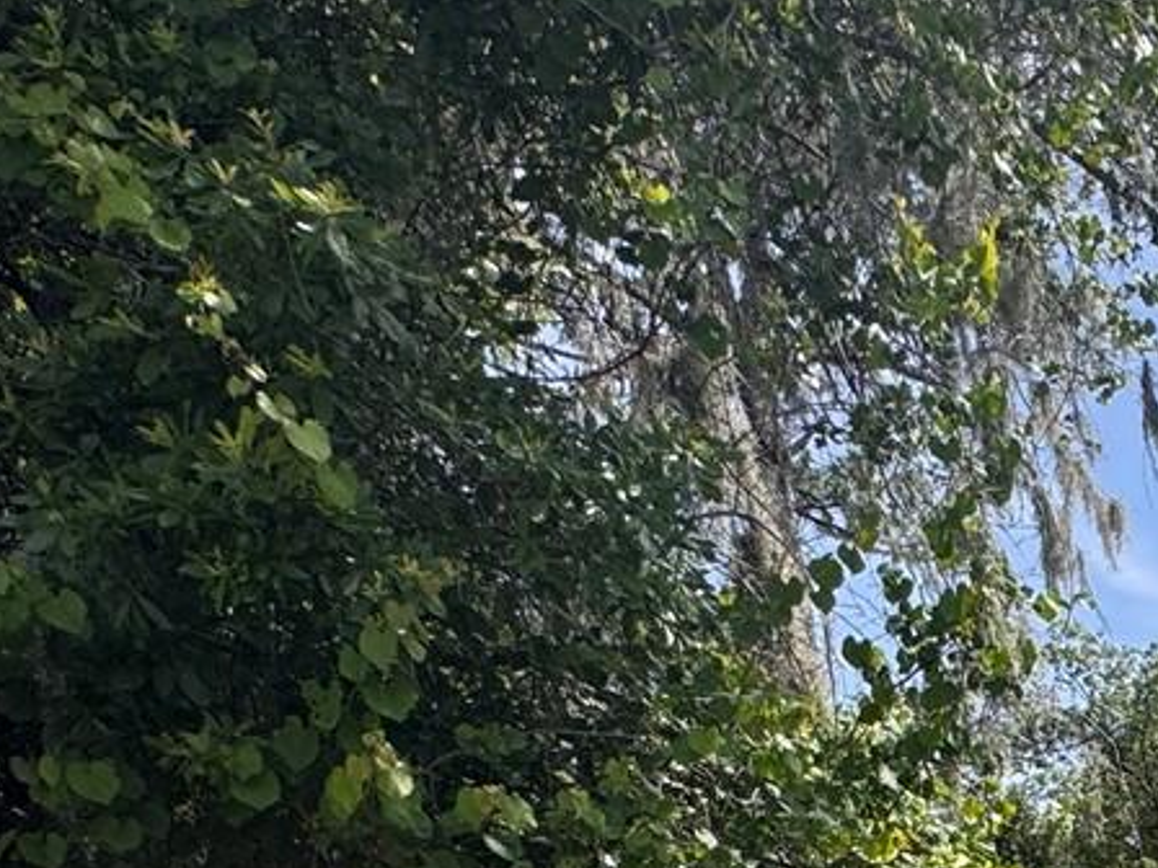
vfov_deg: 22.5
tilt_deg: -5.9
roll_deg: -0.9
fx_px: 1673
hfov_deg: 28.4
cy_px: 1377
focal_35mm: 50
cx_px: 1639
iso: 50
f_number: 2.2
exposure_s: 1/821
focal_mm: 2.22
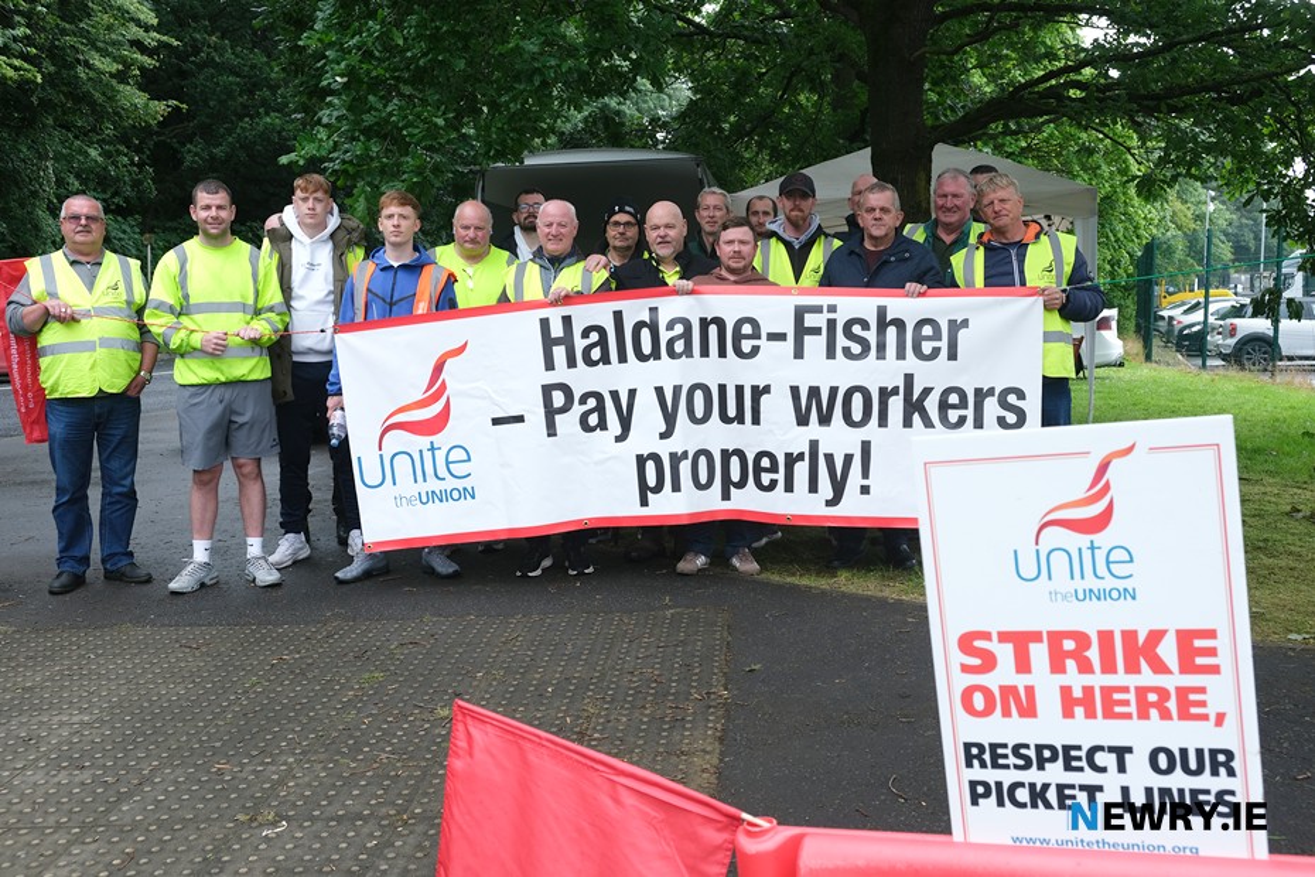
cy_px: 438
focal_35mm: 36
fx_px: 1315
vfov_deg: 36.9
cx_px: 658
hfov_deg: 53.1
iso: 400
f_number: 5.6
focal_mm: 24.3
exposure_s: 1/180
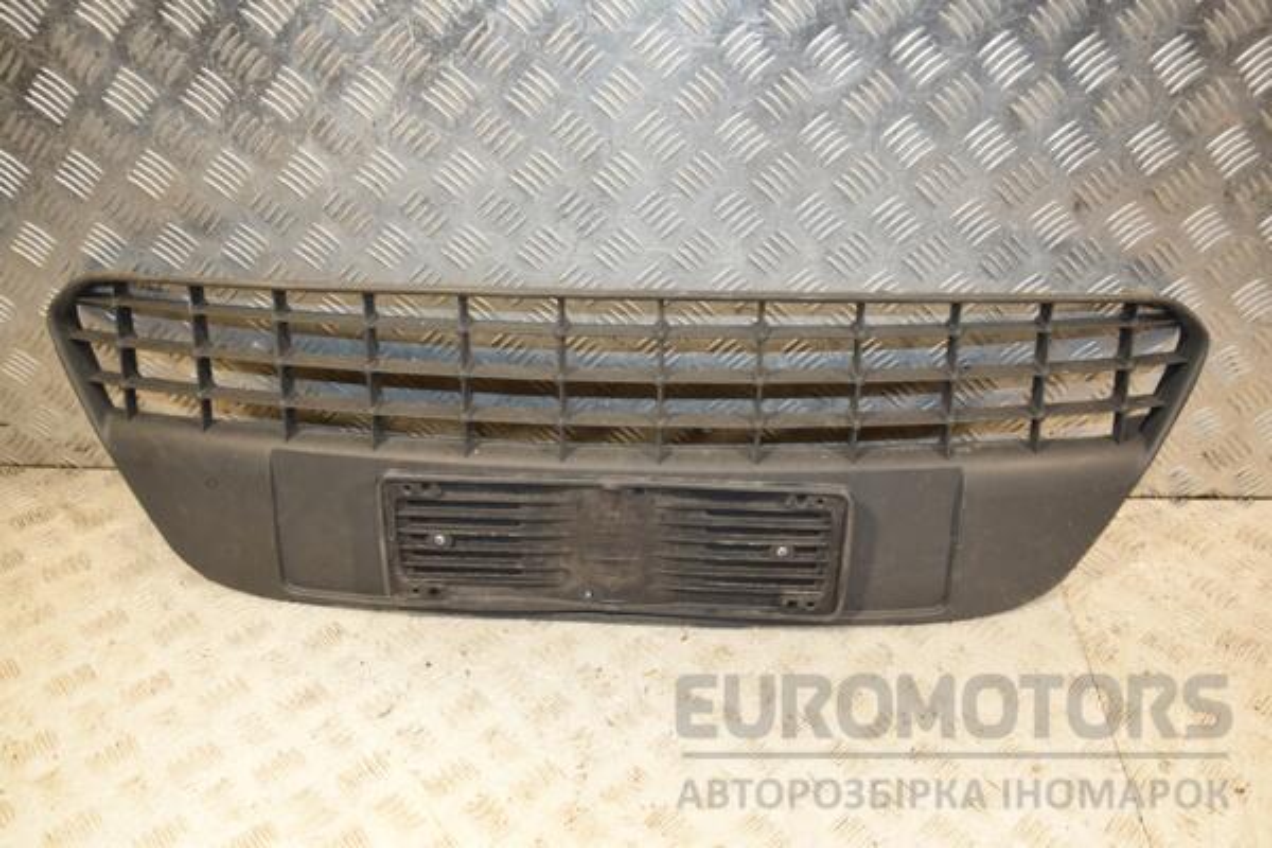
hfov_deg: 67.4
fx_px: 954
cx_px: 636
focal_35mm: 27
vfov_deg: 47.9
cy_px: 424
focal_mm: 18
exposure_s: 1/200
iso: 800
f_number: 5
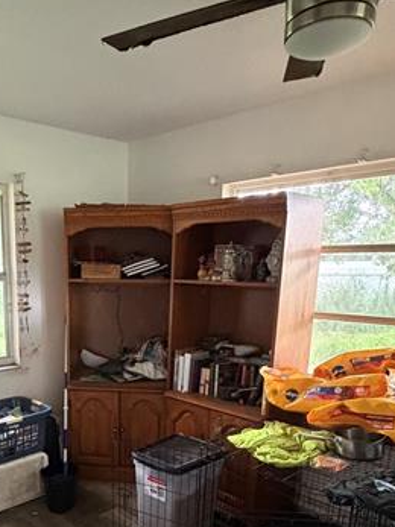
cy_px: 374
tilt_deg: -13.7
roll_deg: -0.3
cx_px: 99
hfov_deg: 43.9
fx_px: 472
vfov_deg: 56.4
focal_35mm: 31
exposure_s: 1/60
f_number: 2.2
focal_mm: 2.22
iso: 1000
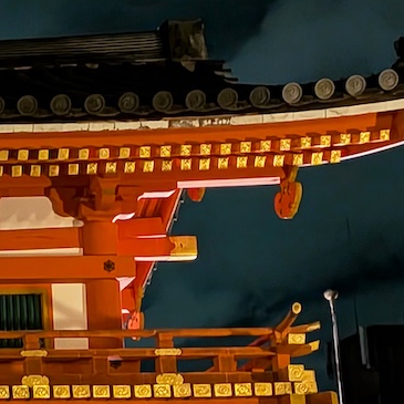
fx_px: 1228
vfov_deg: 17.7
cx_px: -303
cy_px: 493
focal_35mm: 93
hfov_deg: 16.1
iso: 475
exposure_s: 1/20
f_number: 1.7
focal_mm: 4.53
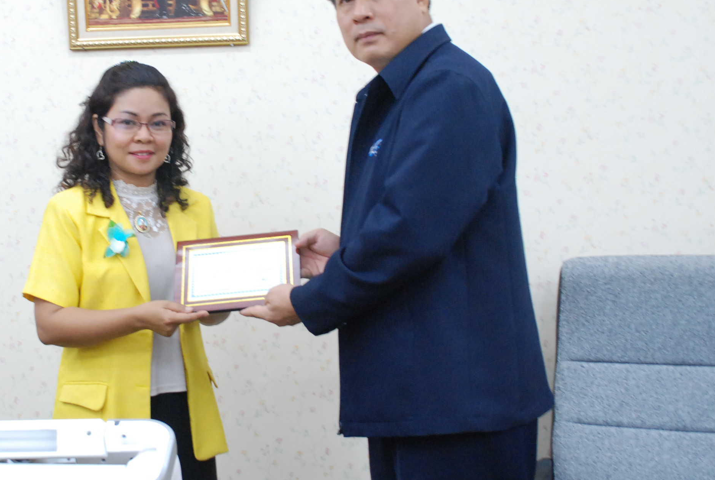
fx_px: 1294
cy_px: 195
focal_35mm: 65
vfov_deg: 21.0
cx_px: 204
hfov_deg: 30.5
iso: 1000
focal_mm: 28
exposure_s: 1/20
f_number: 4
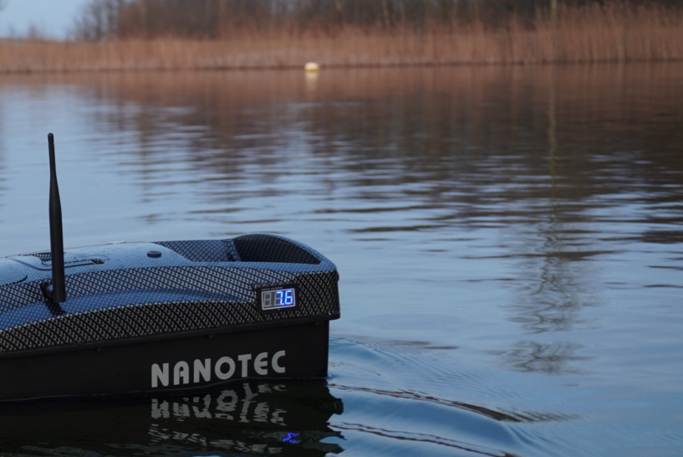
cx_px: 13
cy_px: 279
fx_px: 1804
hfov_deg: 20.8
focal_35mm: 95
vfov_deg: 14.4
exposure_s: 1/160
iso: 400
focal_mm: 32
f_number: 5
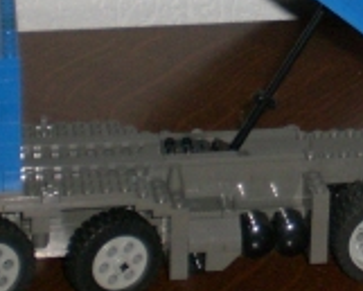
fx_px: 1580
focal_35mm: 147
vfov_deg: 10.3
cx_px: 537
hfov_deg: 12.5
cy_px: -59
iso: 200
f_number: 3.1
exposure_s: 1/60
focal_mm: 6.3
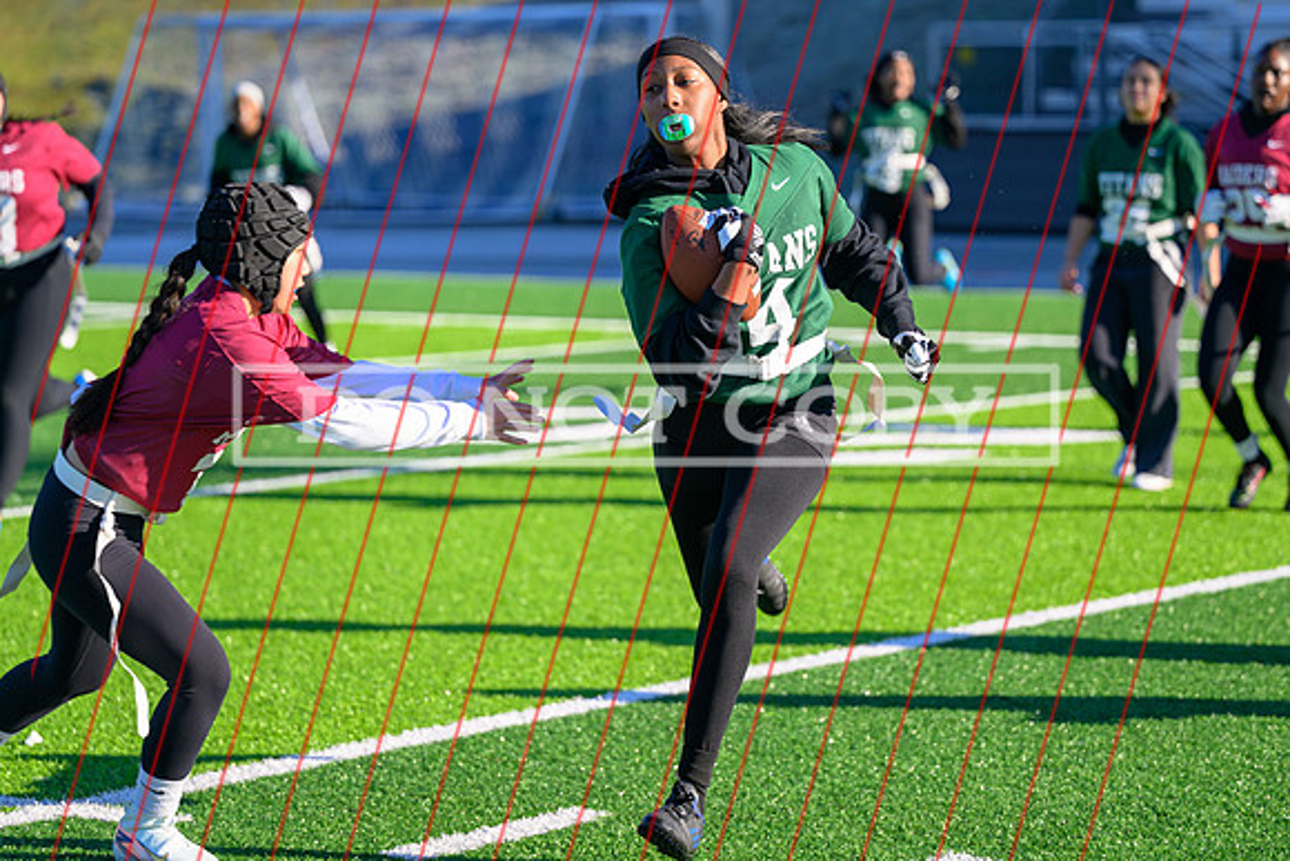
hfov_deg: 17.5
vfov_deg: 11.7
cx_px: 734
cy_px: 371
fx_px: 4198
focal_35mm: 117
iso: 160
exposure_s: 1/1250
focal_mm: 101
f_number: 2.8
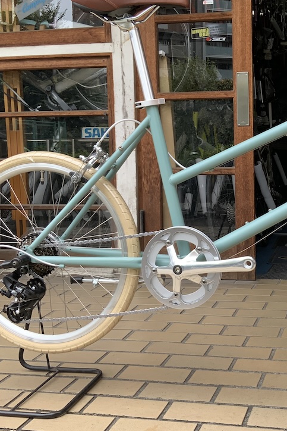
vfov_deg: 39.6
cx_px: 248
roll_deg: +0.7
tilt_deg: -5.2
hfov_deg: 26.3
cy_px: 195
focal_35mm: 50
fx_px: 598
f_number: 1.8
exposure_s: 1/260
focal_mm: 3
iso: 16
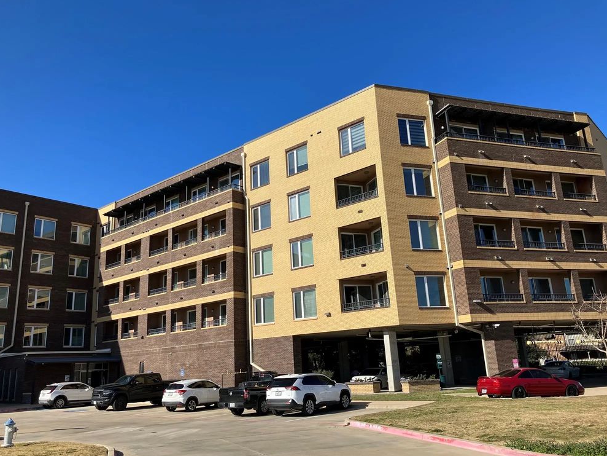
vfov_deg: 48.2
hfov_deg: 61.7
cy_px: 225
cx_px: 300
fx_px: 509
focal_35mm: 29
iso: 32
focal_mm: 3.99
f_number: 1.8
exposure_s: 1/2024
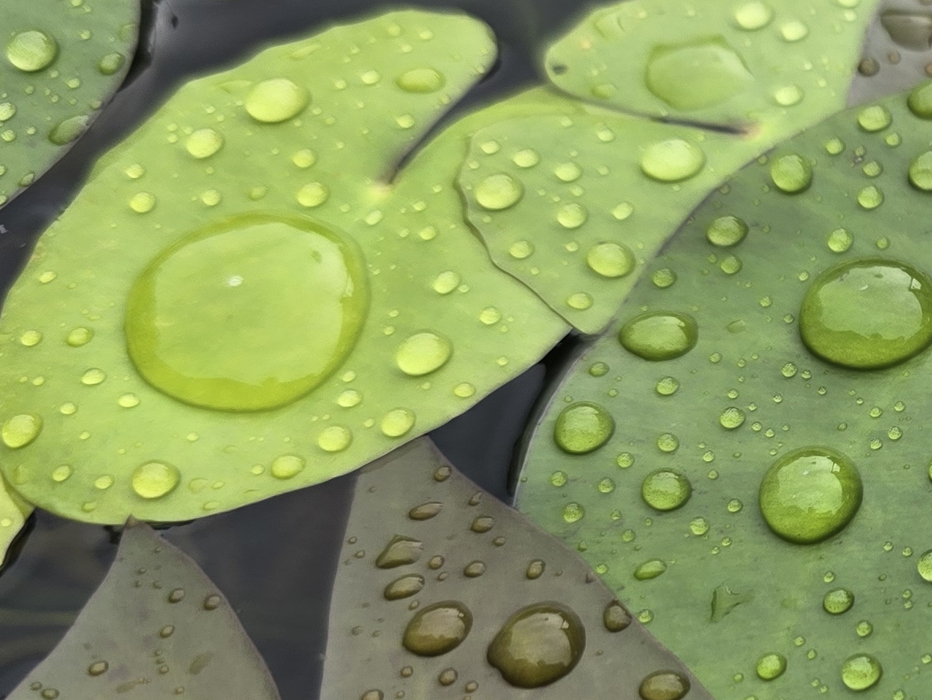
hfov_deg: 21.2
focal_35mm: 78
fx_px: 2101
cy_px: 363
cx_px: 1393
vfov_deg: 18.9
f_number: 1.7
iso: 20
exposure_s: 1/180
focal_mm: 6.3
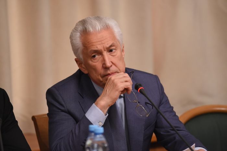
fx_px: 1260
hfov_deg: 10.3
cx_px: 114
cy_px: 76
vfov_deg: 6.9
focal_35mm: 200
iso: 5000
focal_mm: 200
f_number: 3.2
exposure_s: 1/400
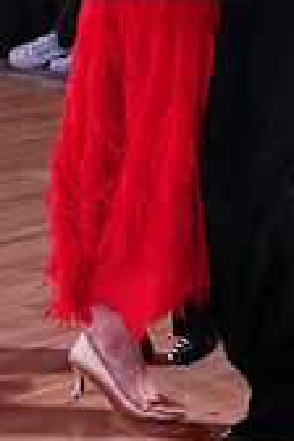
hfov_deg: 7.6
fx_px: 2205
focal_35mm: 180
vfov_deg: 11.2
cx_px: 214
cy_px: -87
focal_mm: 52
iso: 5000
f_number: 5.6
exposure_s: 1/400
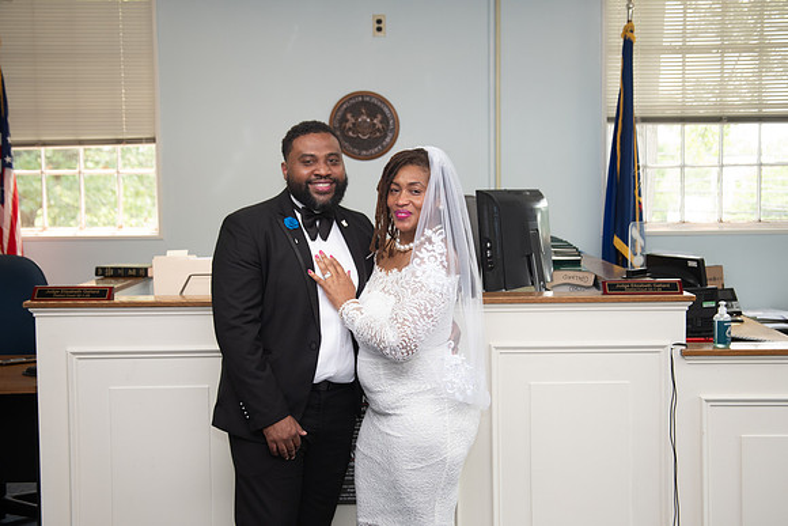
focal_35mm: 52
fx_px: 1138
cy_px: 263
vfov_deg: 26.0
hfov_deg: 38.2
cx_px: 394
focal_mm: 50
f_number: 4.6
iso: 1000
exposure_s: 1/160
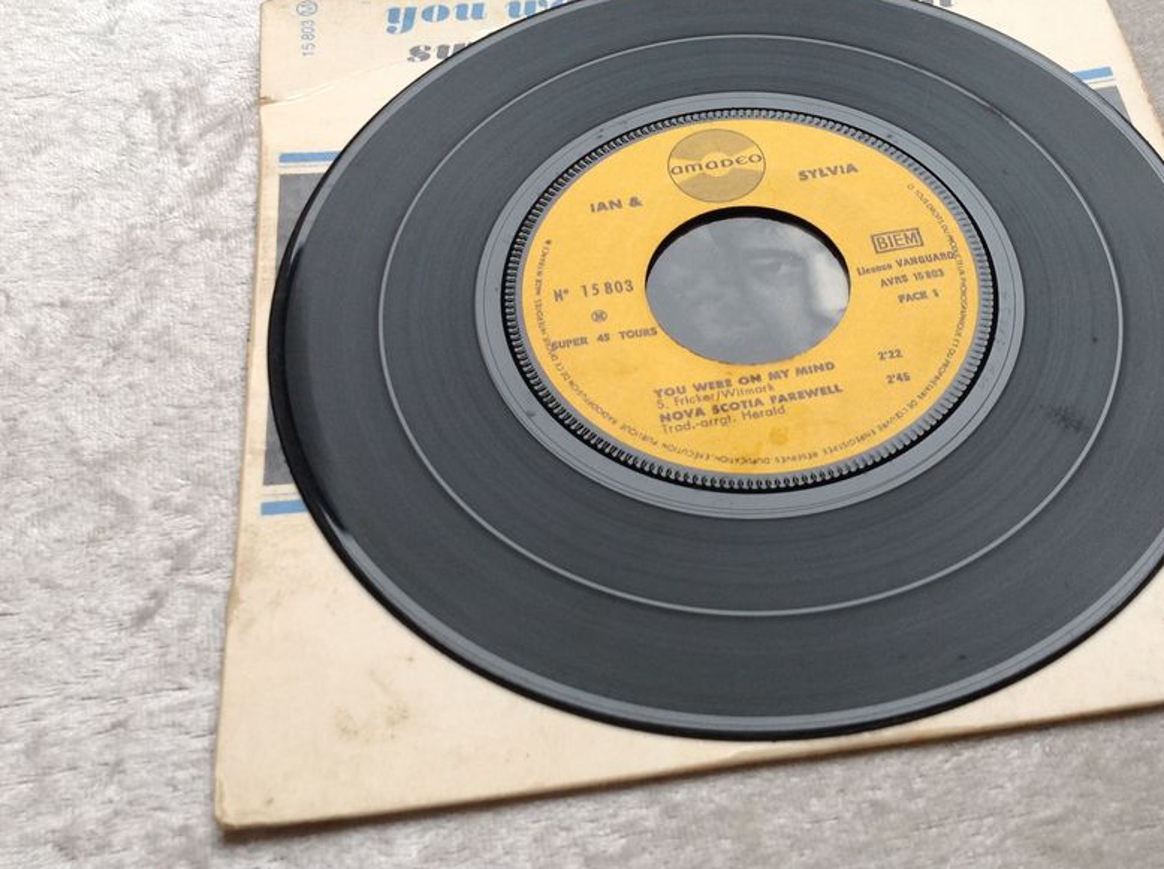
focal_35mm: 45
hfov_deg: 41.9
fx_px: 1511
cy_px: 330
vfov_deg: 32.0
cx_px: 712
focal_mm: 4.28
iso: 50
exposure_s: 1/24
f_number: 2.4
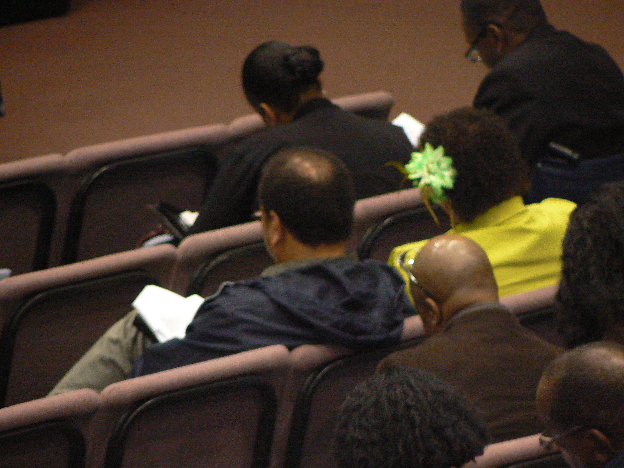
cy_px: 234
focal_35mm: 432
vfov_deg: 3.4
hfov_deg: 4.6
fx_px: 7787
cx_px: 312
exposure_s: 1/30
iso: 400
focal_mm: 72
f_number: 3.3
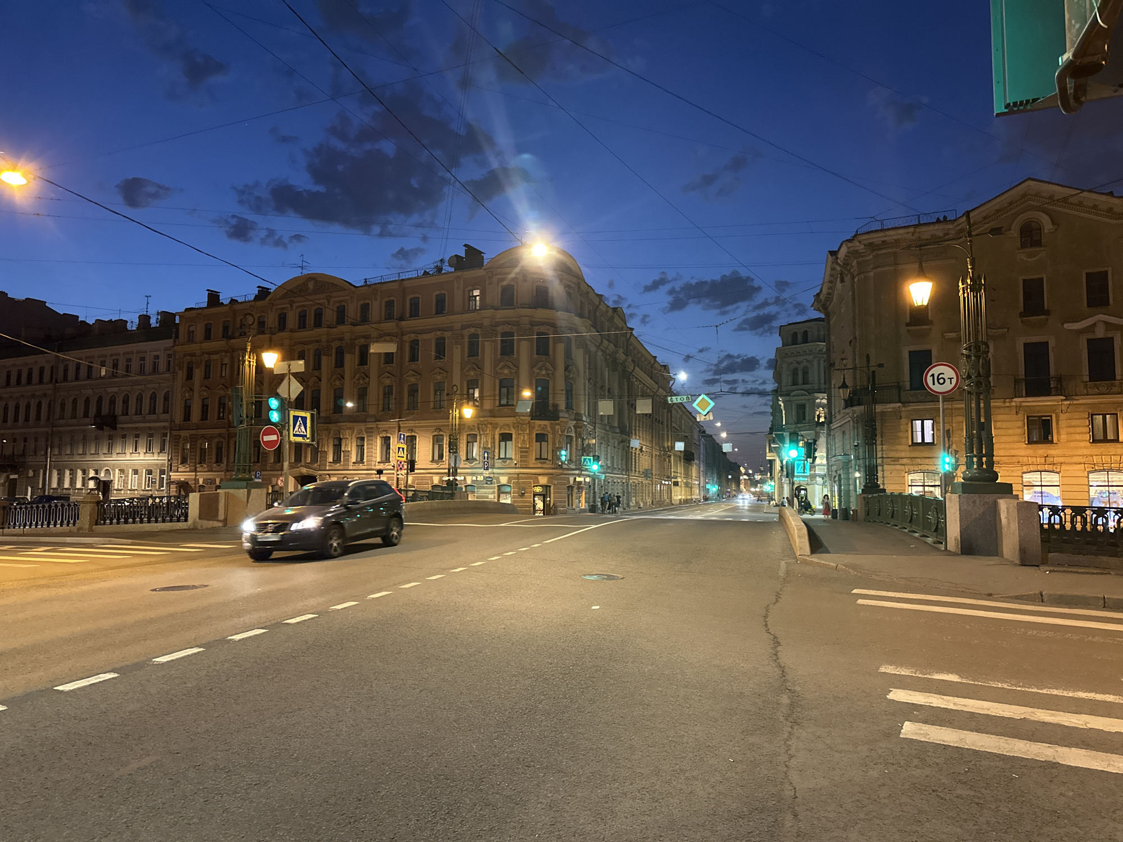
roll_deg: -0.7
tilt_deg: +5.0
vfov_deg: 56.8
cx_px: 562
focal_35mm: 24
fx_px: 779
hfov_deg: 71.6
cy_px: 421
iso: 640
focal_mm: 6.86
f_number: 1.78
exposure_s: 1/33
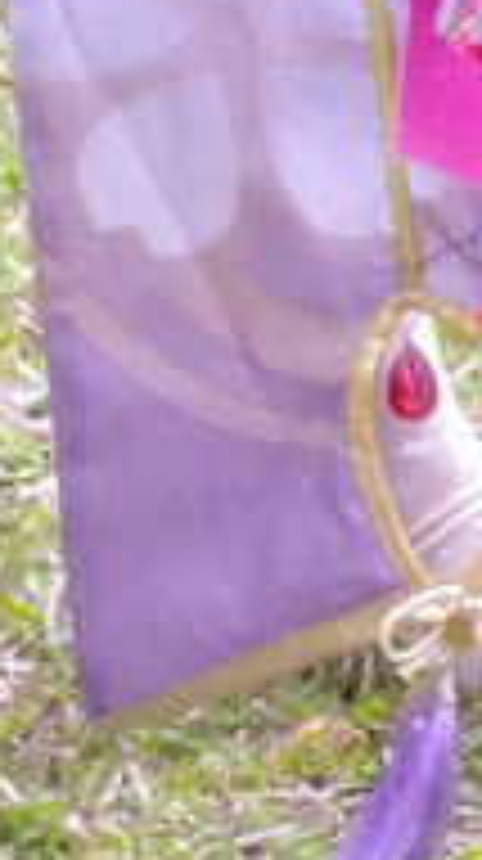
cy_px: -1643
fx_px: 9874
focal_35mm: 433
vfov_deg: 4.8
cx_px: 365
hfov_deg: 2.8
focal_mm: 45
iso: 2000
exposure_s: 1/30
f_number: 5.6
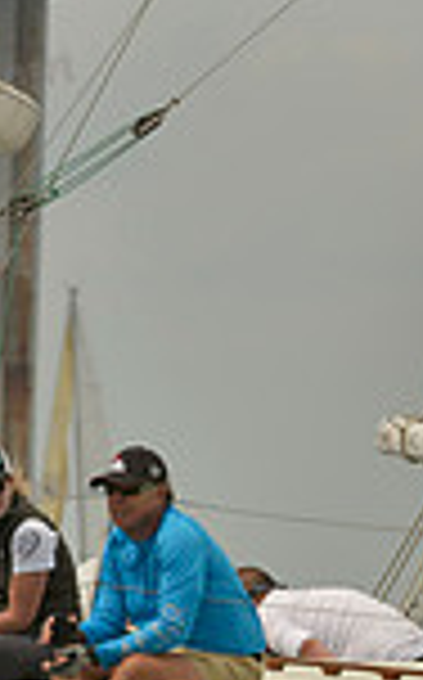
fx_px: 14484
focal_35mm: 783
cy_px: 718
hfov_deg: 1.7
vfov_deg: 2.7
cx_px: 310
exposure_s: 1/1250
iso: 280
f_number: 9
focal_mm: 200
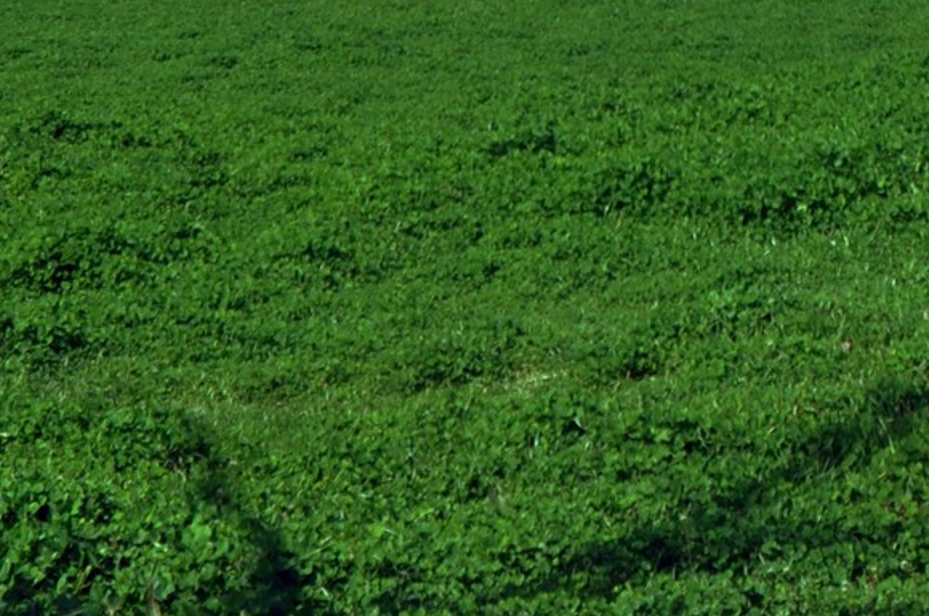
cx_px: 687
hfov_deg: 15.2
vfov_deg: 9.8
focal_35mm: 135
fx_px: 3479
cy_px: -364
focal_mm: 24
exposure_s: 1/200
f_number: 7.1
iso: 200
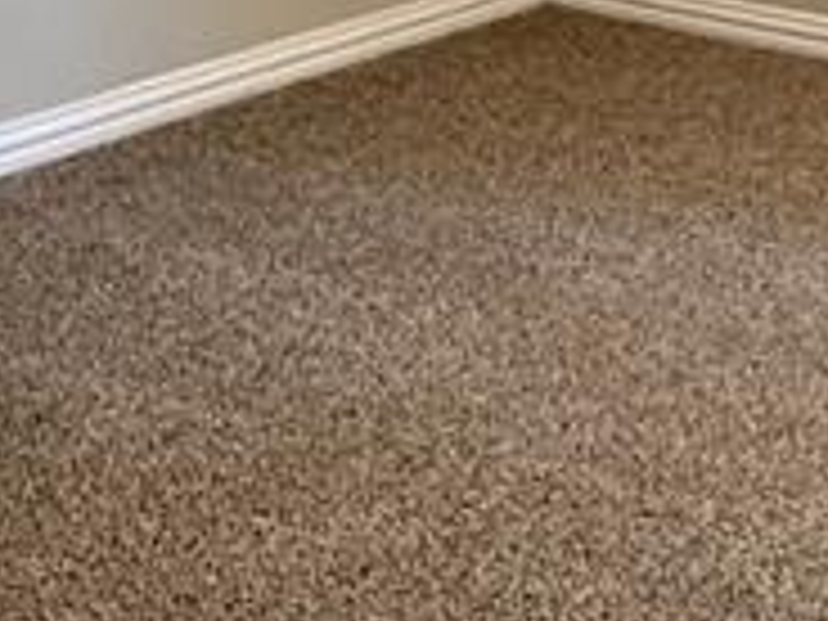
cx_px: 850
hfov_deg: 23.8
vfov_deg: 17.0
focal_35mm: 78
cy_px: -333
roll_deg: -1.3
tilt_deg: -3.9
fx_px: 1866
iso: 500
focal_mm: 2.22
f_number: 2.2
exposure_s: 1/60
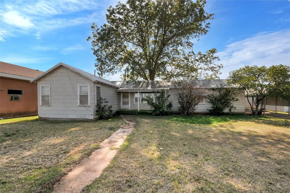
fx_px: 121
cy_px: 96
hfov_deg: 100.5
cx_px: 145
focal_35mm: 15
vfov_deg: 77.2
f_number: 16
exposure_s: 1/60
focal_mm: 10
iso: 200
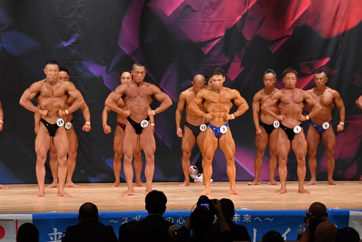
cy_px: 121
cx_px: 182
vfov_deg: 7.9
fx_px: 1760
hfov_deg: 11.7
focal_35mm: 175
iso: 5000
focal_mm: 116
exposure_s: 1/400
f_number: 5.6
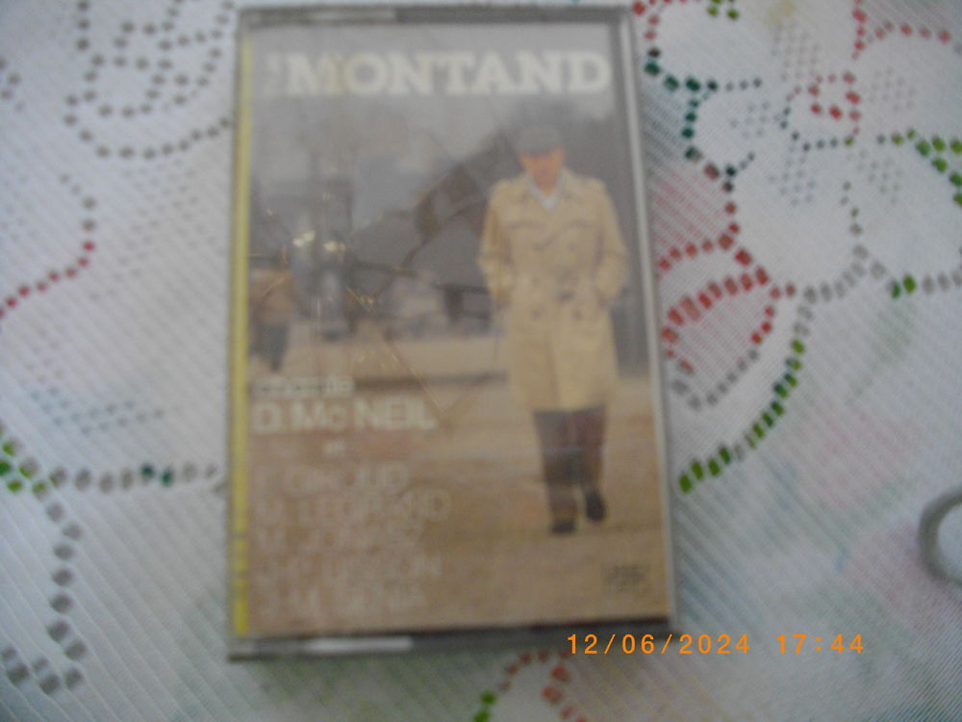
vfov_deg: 44.2
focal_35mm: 32
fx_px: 889
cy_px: 361
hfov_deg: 56.8
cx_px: 481
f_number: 2.9
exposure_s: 1/125
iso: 183
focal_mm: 5.7
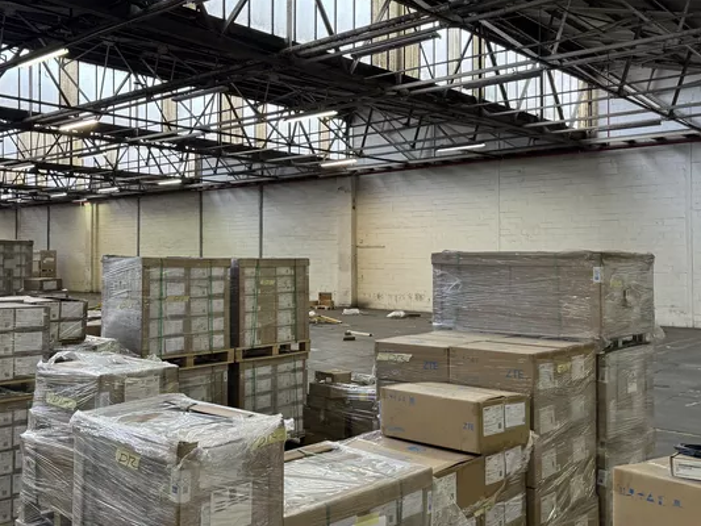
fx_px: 729
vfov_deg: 39.6
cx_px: 210
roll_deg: +0.8
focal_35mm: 36
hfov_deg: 50.0
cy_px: 238
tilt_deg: +3.1
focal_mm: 6.76
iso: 200
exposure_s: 1/50
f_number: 1.78
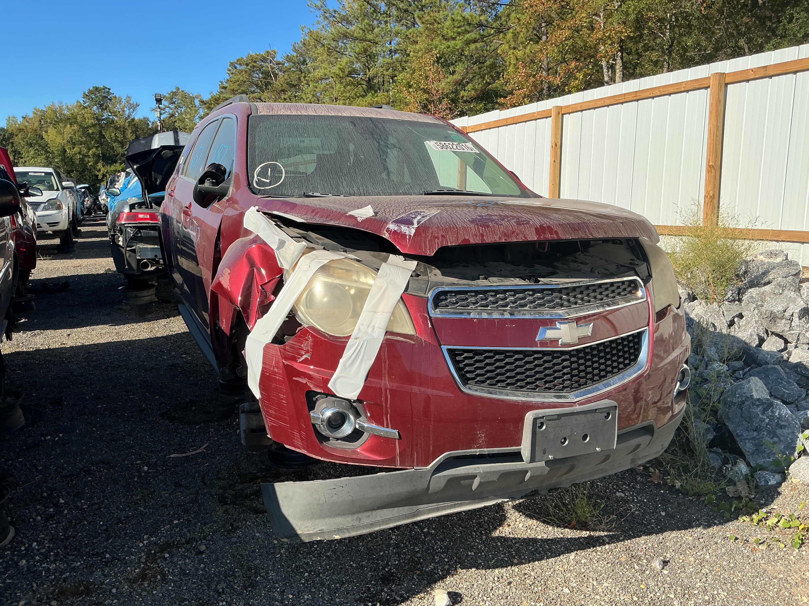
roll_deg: -0.2
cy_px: 303
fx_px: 678
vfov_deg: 48.2
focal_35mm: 29
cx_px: 404
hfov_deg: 61.7
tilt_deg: -4.8
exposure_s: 1/1311
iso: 25
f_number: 1.8
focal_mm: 3
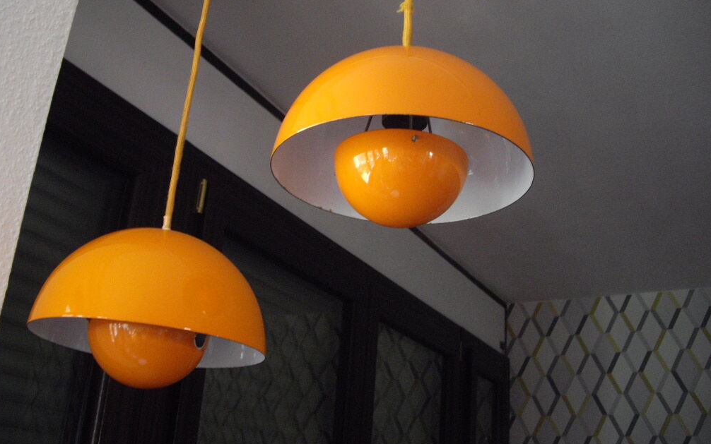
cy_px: 176
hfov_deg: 48.2
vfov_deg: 31.2
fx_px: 795
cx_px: 353
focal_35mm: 41
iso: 400
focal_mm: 7.9
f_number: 2.8
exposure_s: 1/20
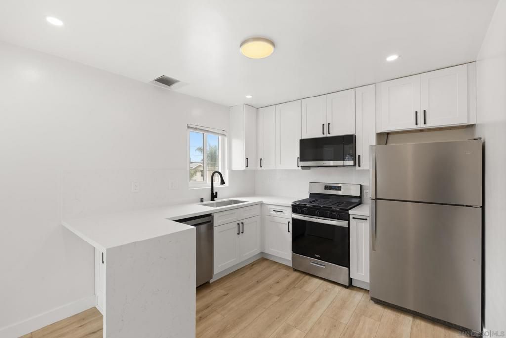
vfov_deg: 73.8
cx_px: 253
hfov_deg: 96.7
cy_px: 169
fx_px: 225
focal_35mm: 16
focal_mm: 16
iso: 500
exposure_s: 1/30
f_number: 8
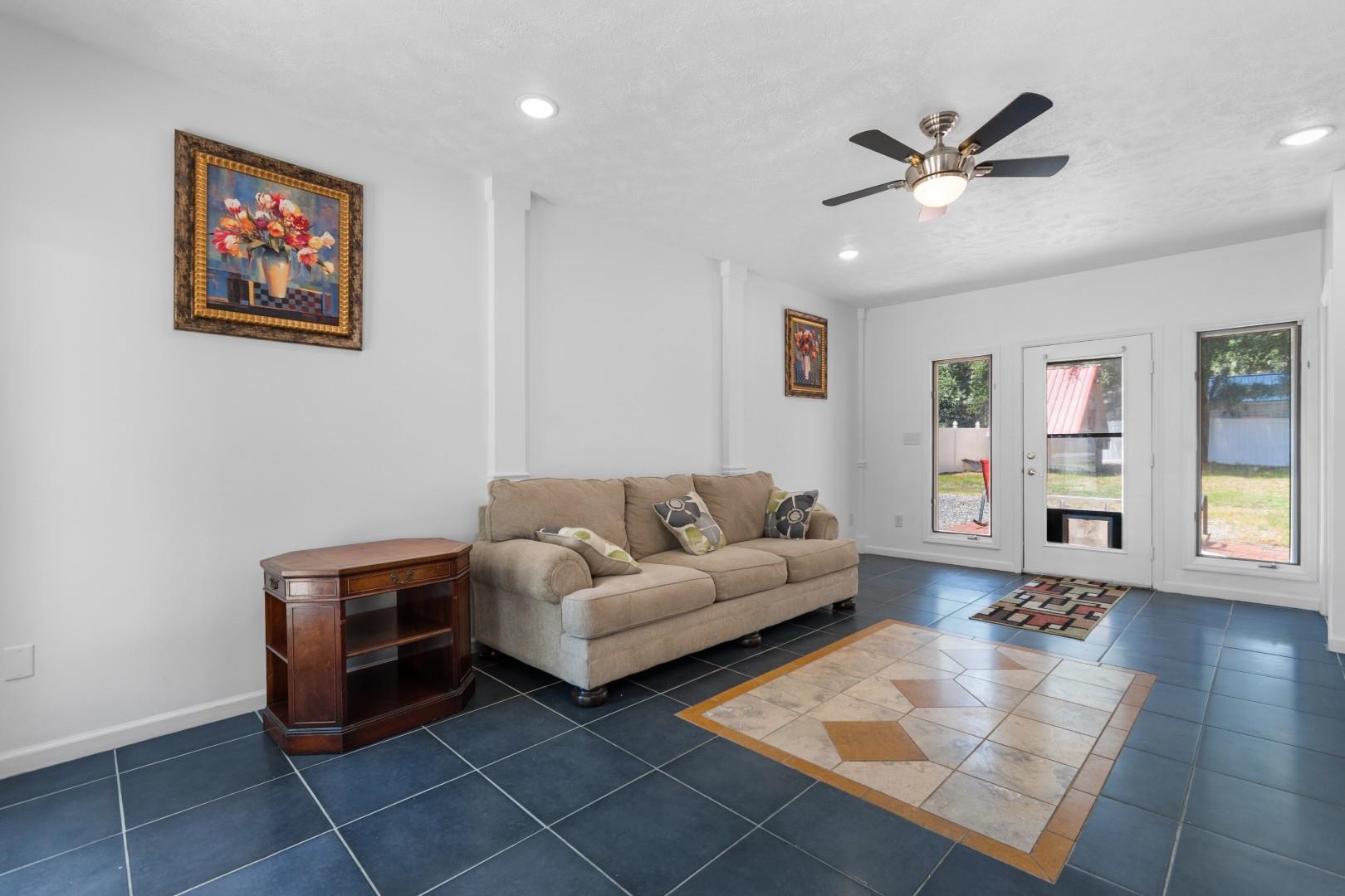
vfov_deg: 77.3
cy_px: 448
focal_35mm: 15
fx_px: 560
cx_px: 672
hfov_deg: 100.4
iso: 100
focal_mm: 10
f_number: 4.5
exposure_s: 1/20
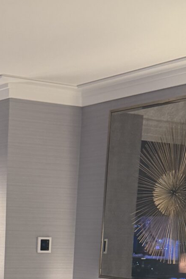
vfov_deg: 19.5
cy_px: 353
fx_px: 752
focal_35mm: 97
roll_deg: -1.8
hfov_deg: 13.9
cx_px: 8
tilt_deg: -8.7
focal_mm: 6.76
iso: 200
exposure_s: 1/60
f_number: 1.78
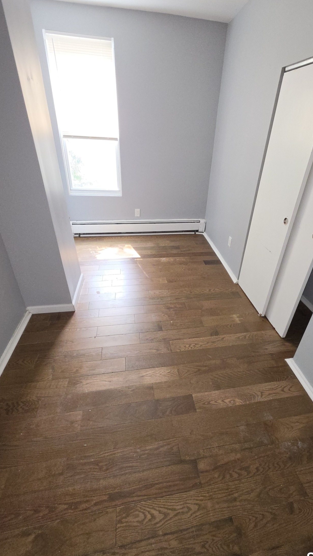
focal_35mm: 15
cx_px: 175
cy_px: 275
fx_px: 221
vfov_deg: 103.0
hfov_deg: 70.3
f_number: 1.9
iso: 200
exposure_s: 1/60
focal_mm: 2.2
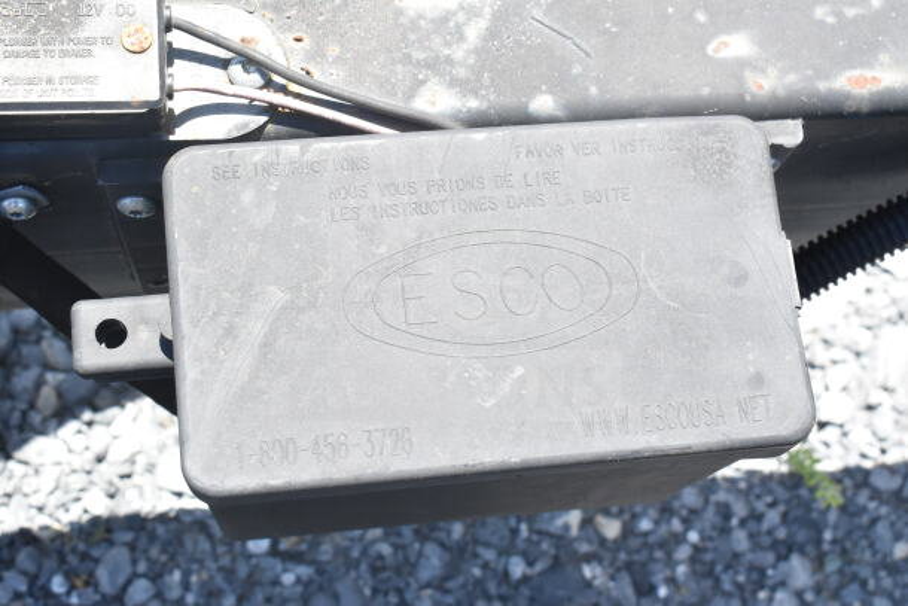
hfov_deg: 33.4
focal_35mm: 60
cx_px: 454
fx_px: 1514
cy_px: 303
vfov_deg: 22.6
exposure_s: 1/500
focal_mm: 40
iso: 1600
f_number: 11
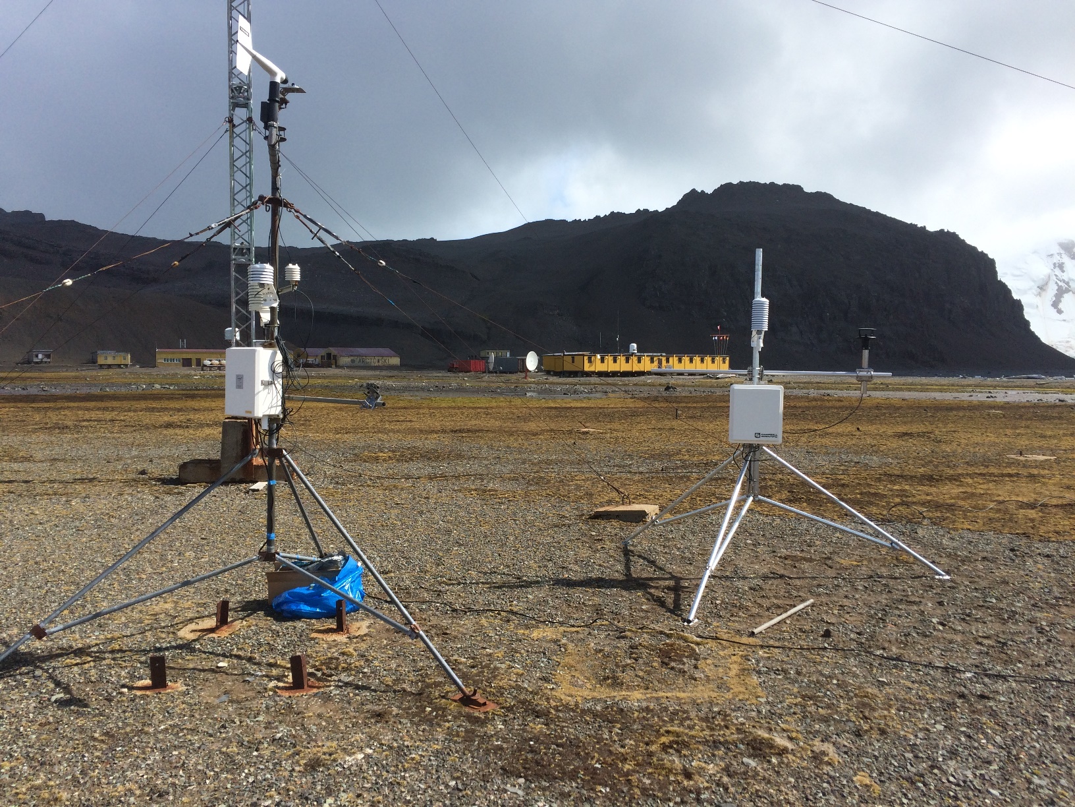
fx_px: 901
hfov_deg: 61.7
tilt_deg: -1.5
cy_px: 404
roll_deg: +0.6
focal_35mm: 29
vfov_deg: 48.2
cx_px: 538
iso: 32
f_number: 2.2
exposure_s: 1/2933
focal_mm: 4.15
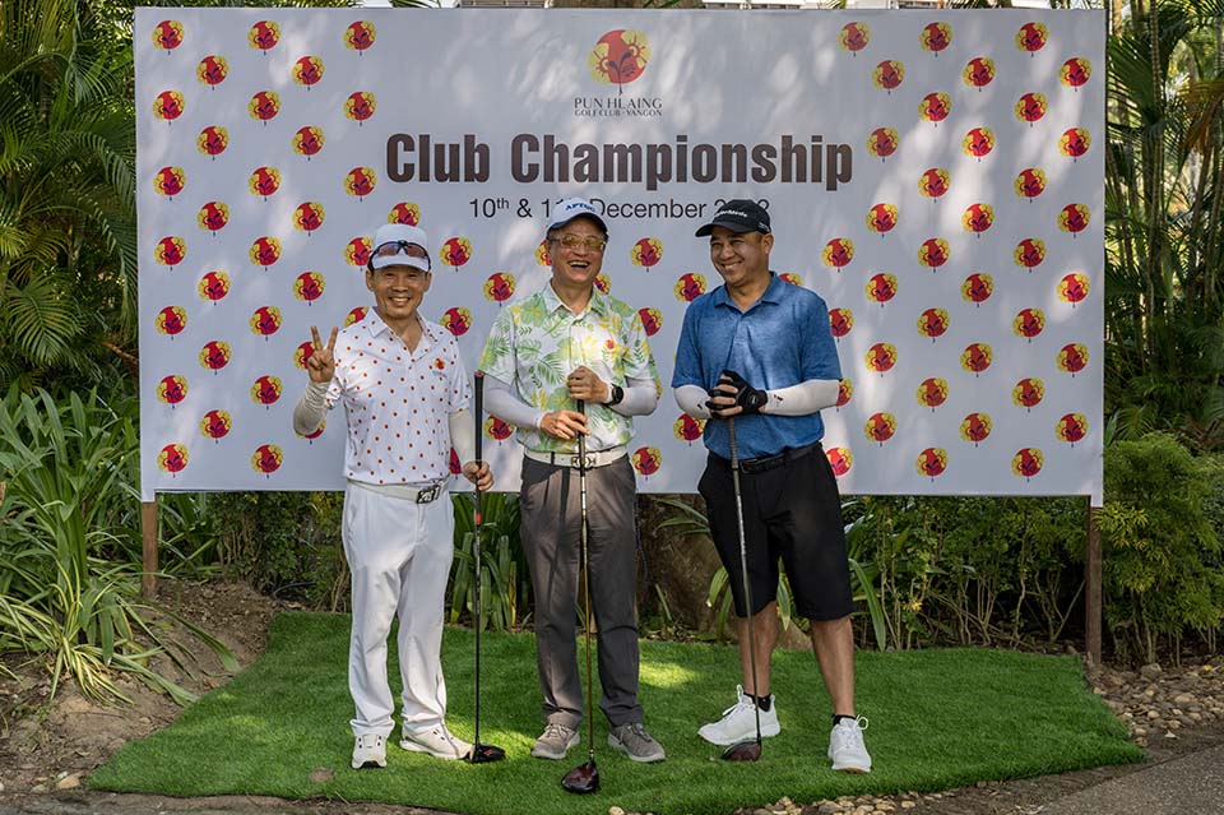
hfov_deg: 47.4
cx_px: 612
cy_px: 408
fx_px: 1393
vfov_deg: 32.6
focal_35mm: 41
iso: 320
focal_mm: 41
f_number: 7.1
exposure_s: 1/320
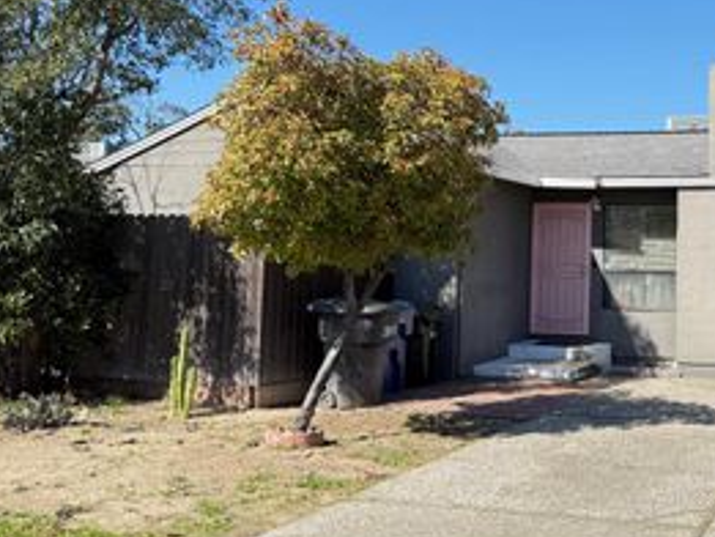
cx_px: 655
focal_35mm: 46
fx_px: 951
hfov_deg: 38.2
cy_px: 212
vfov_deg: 31.4
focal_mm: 6.76
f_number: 1.78
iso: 100
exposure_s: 1/1770
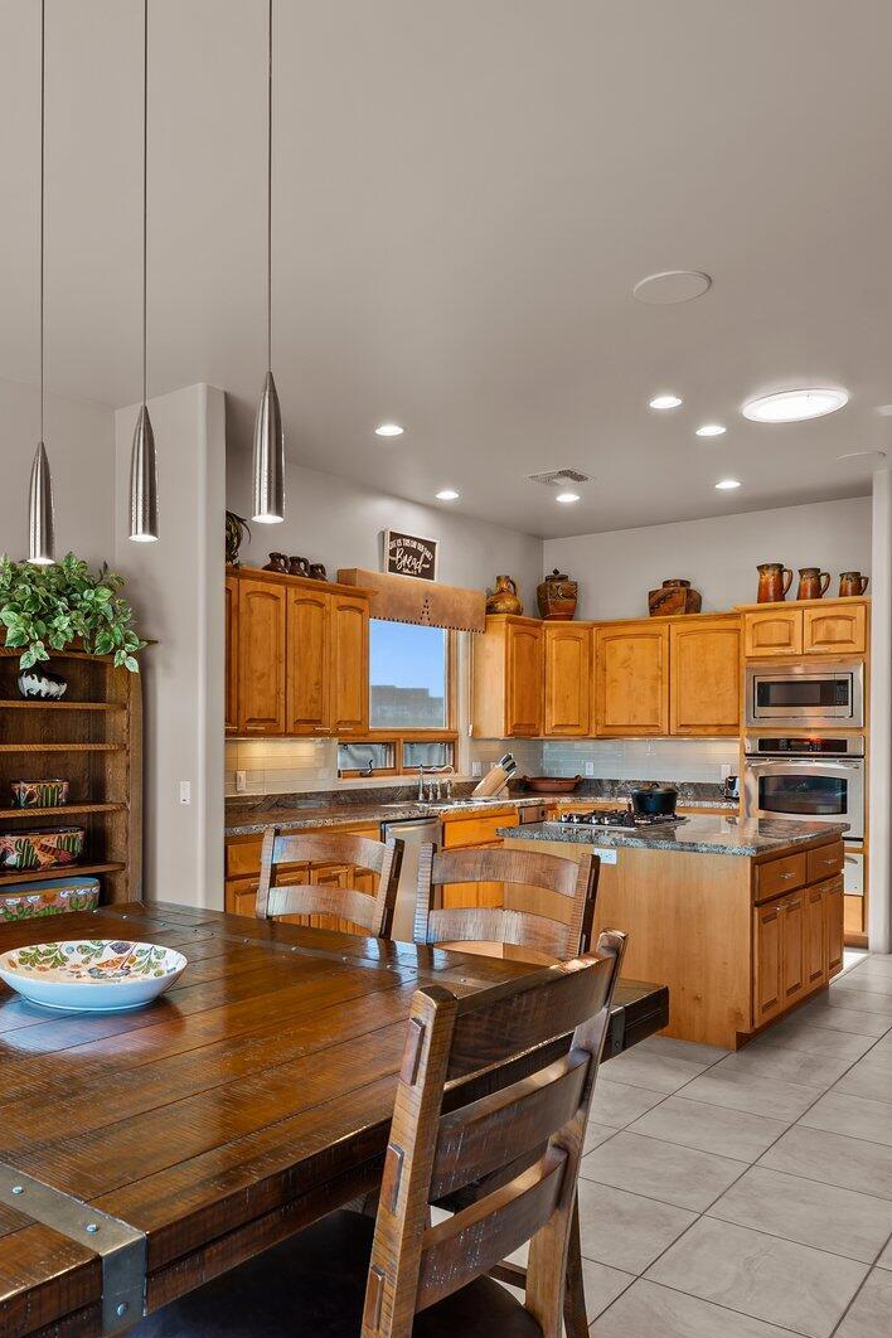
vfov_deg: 67.2
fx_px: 1003
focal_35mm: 27
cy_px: 730
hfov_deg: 47.5
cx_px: 333
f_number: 8
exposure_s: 1/4
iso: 320
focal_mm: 14
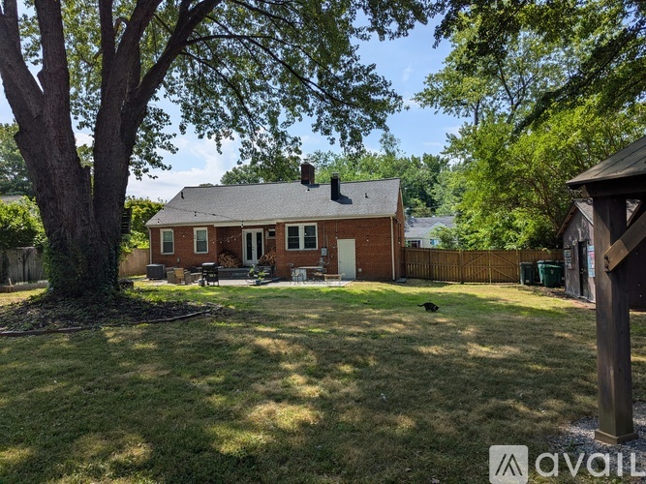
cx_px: 323
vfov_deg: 56.8
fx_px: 448
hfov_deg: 71.6
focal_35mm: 24
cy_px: 242
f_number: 1.85
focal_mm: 6.81
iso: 35
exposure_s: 1/2262
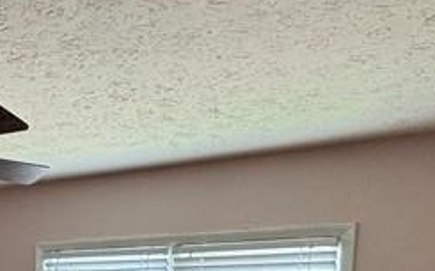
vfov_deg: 18.6
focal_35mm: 62
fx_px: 735
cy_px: 402
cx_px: -64
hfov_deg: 29.2
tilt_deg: -7.8
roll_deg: -1.0
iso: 200
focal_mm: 2.22
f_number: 2.2
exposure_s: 1/120
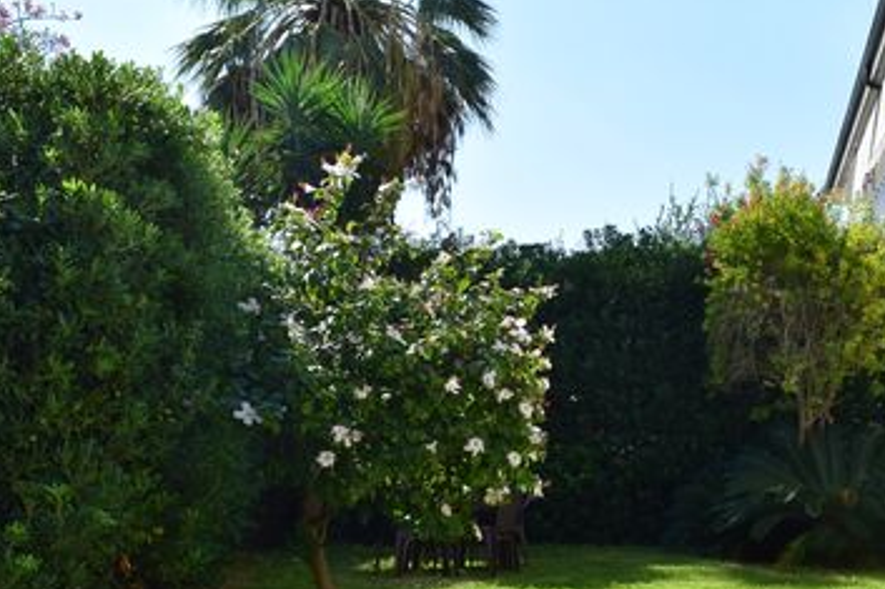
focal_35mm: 51
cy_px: 444
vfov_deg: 26.1
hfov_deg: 38.7
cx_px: 534
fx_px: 1253
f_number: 11
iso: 400
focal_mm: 20
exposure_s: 1/500
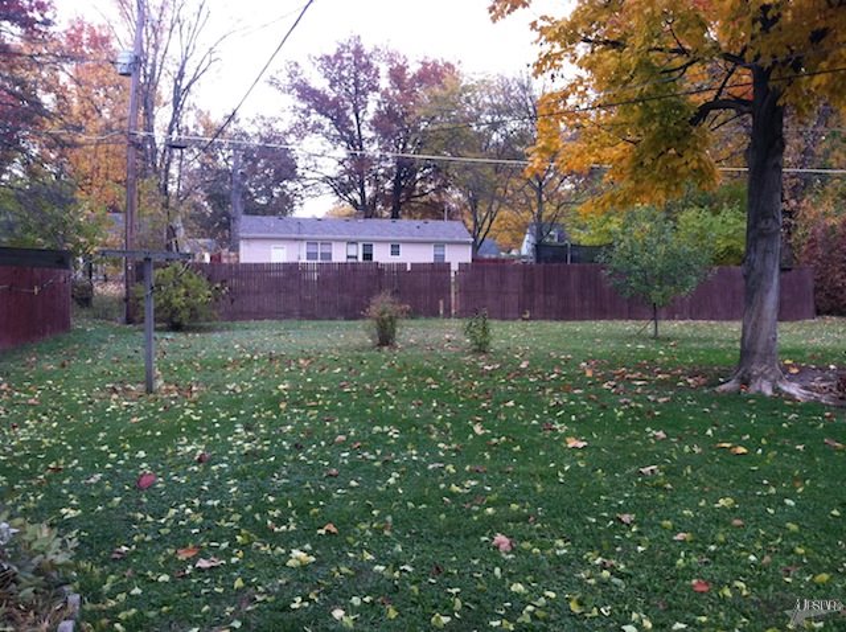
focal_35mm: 35
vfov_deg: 40.6
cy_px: 316
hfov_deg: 52.7
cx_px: 423
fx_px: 854
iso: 100
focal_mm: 3.85
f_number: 2.8
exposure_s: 1/120
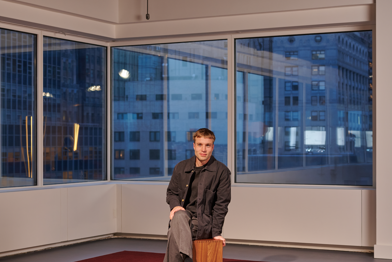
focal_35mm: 76
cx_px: 196
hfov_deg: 26.6
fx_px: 828
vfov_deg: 17.9
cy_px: 149
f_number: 4
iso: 400
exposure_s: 1/40
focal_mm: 50
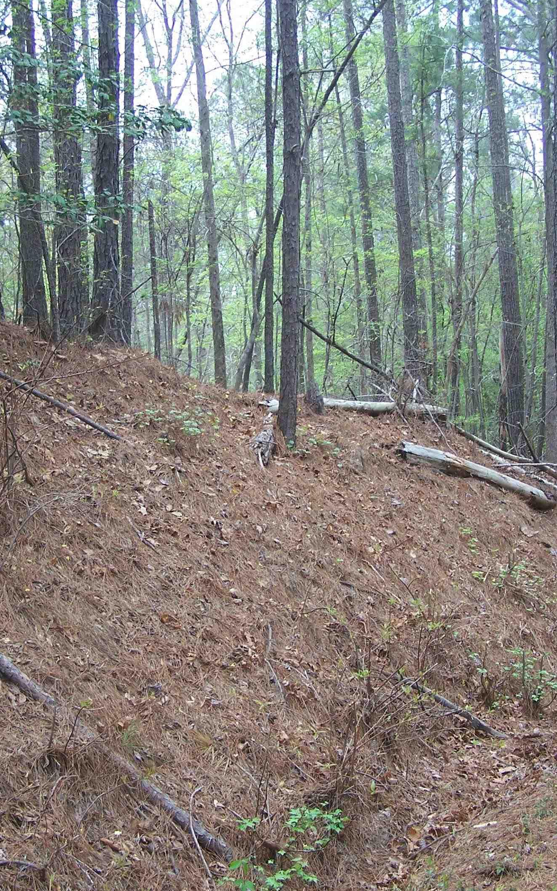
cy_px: 446
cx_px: 239
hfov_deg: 24.0
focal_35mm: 54
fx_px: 1312
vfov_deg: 37.5
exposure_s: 1/125
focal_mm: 6.3
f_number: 2.8
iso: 80
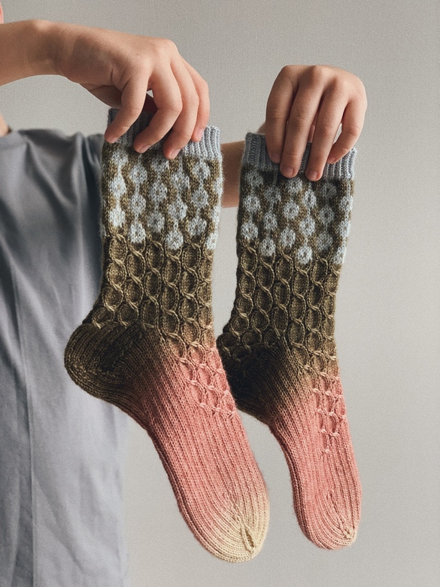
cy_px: 294
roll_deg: +1.1
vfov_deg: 36.8
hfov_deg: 28.0
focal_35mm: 52
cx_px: 220
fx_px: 881
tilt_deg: -6.6
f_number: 2.4
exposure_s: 1/122
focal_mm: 6
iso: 80
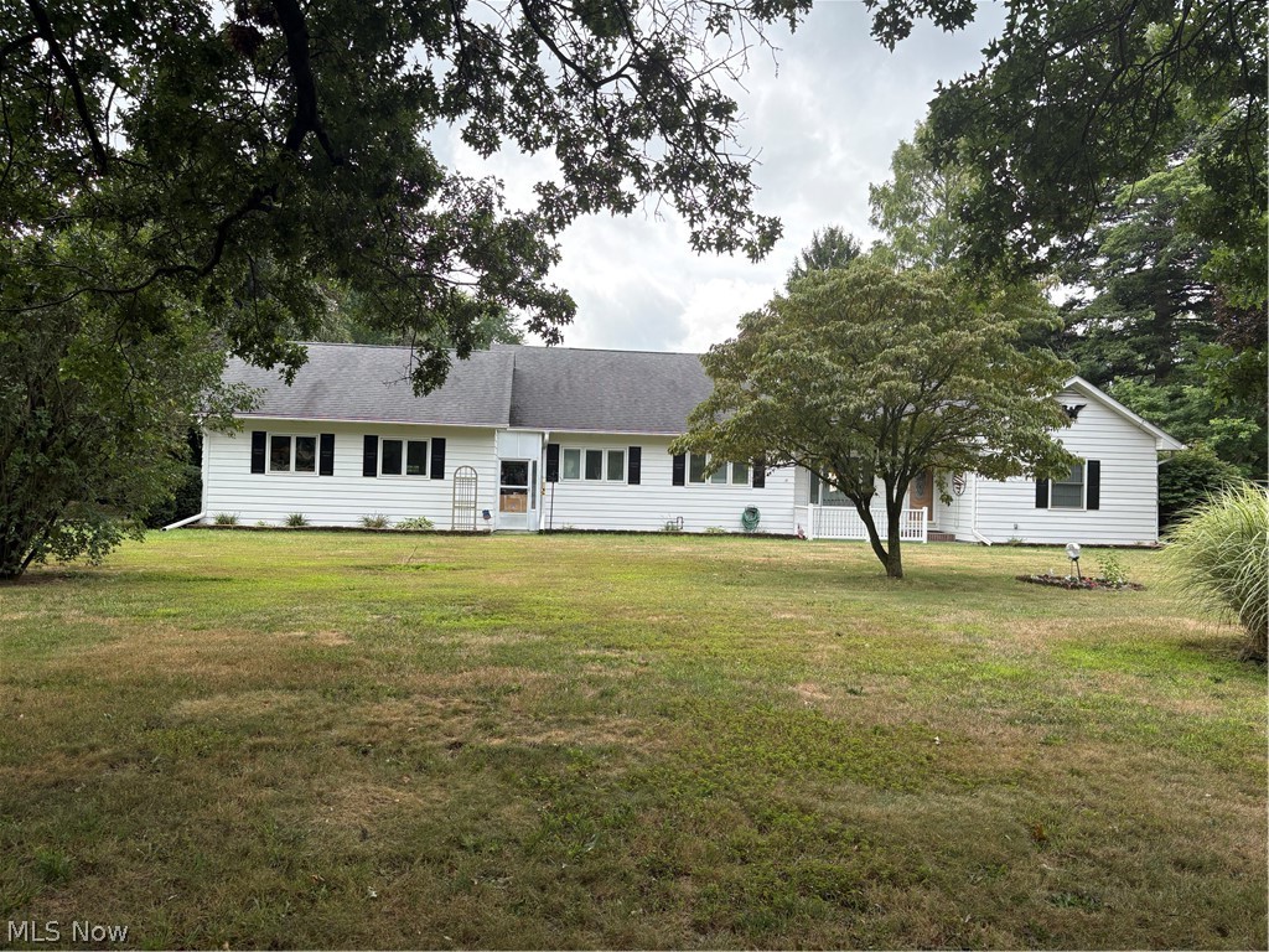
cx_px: 634
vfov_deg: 53.1
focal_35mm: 26
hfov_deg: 67.3
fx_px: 953
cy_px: 476
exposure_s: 1/1263
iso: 64
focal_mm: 5.96
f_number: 1.6
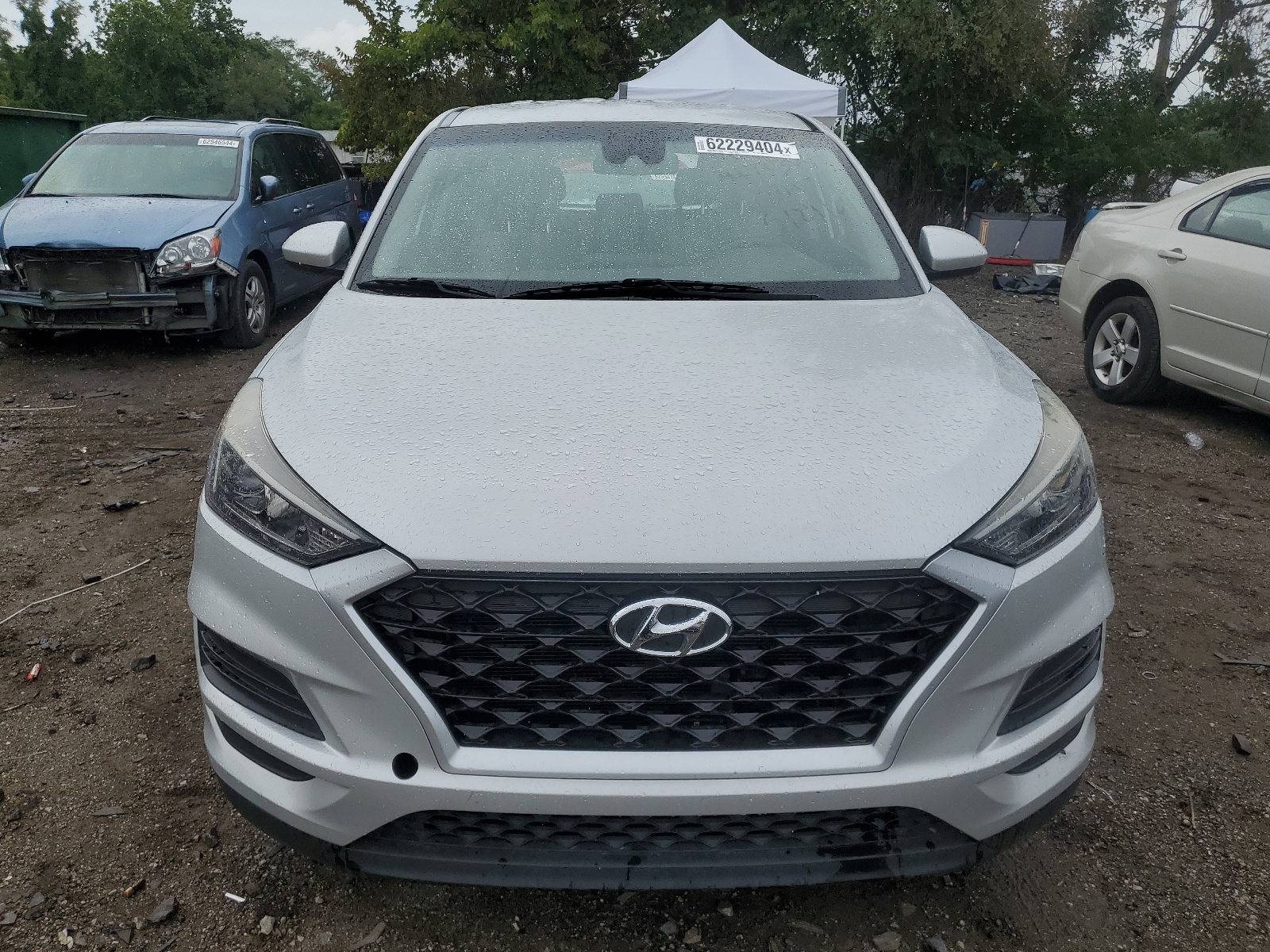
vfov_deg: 53.1
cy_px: 476
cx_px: 635
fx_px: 954
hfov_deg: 67.3
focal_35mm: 26
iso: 50
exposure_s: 1/3333
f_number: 1.5
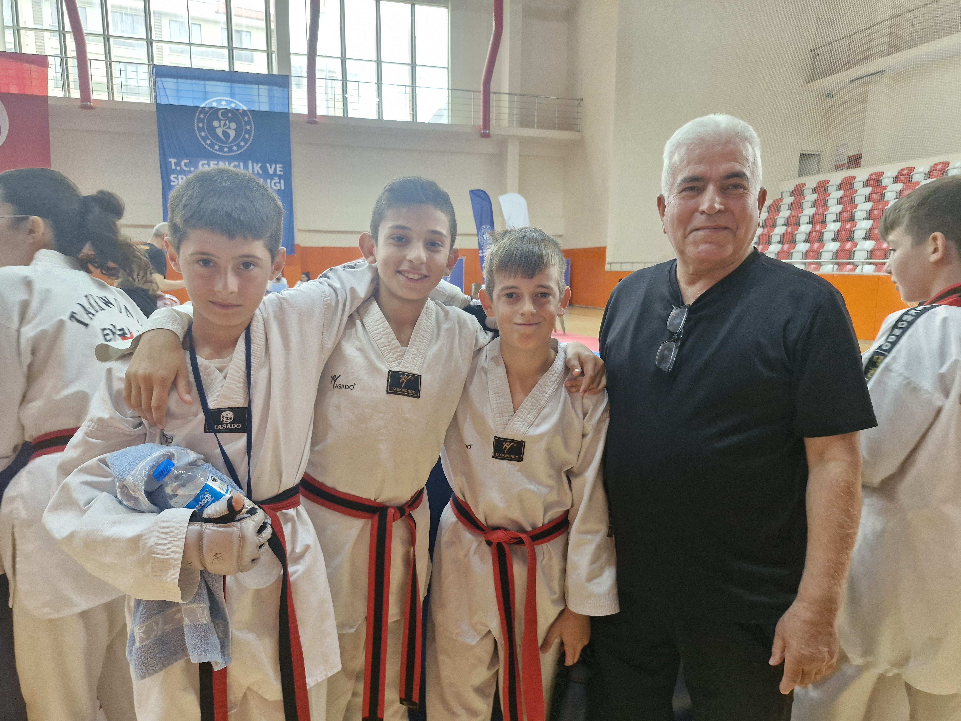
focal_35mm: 23
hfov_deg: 73.9
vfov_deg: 58.9
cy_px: 360
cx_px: 480
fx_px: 639
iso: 500
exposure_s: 1/100
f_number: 1.8
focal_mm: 5.54
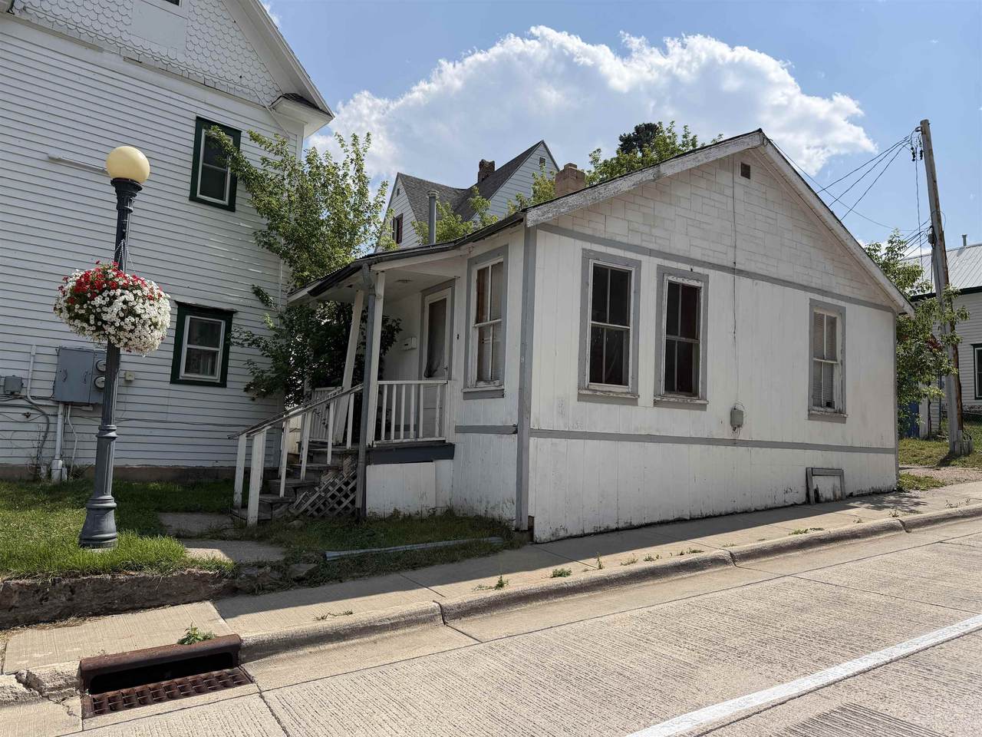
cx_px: 491
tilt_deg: +5.9
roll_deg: -2.0
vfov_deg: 56.8
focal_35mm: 24
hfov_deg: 71.6
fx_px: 681
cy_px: 368
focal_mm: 6.76
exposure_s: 1/8130
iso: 100
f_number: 1.78
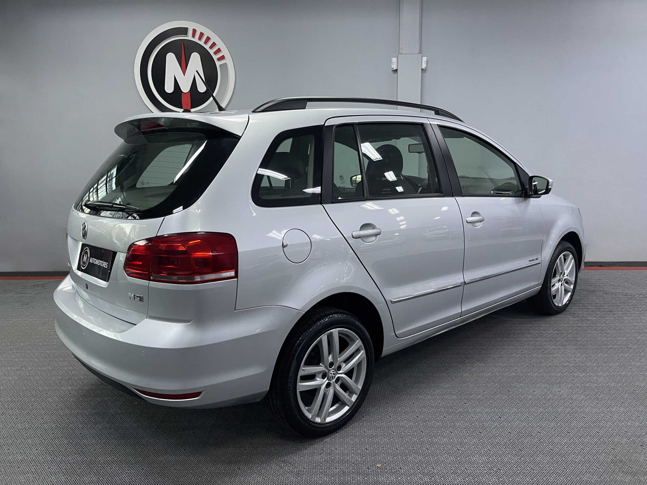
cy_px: 242
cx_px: 324
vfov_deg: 54.9
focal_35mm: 25
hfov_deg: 69.4
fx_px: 467
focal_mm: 5.1
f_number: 1.6
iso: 200
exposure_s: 1/60
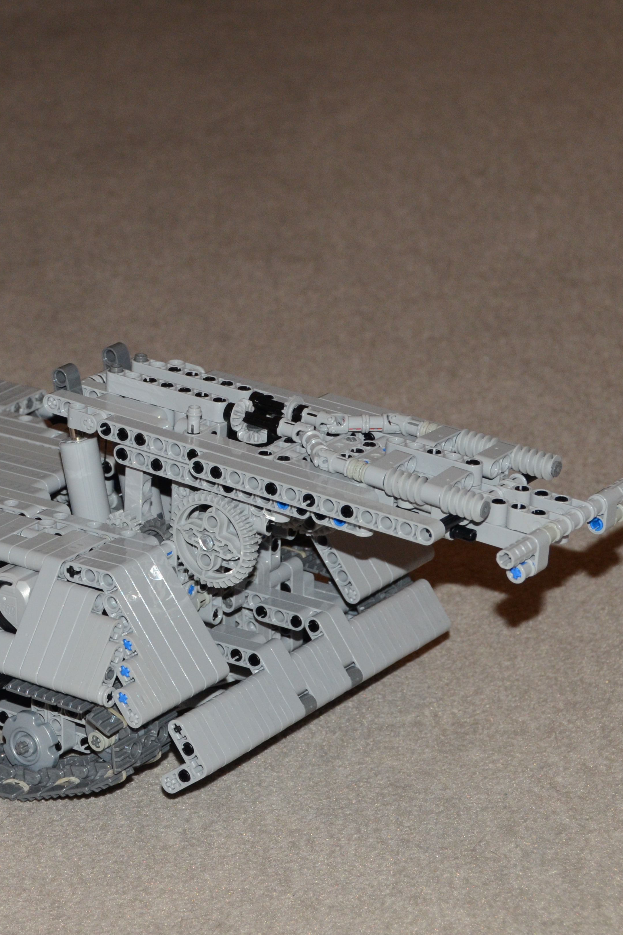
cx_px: 10
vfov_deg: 16.4
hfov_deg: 10.9
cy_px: 469
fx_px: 3238
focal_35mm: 125
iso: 800
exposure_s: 1/60
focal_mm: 55
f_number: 8
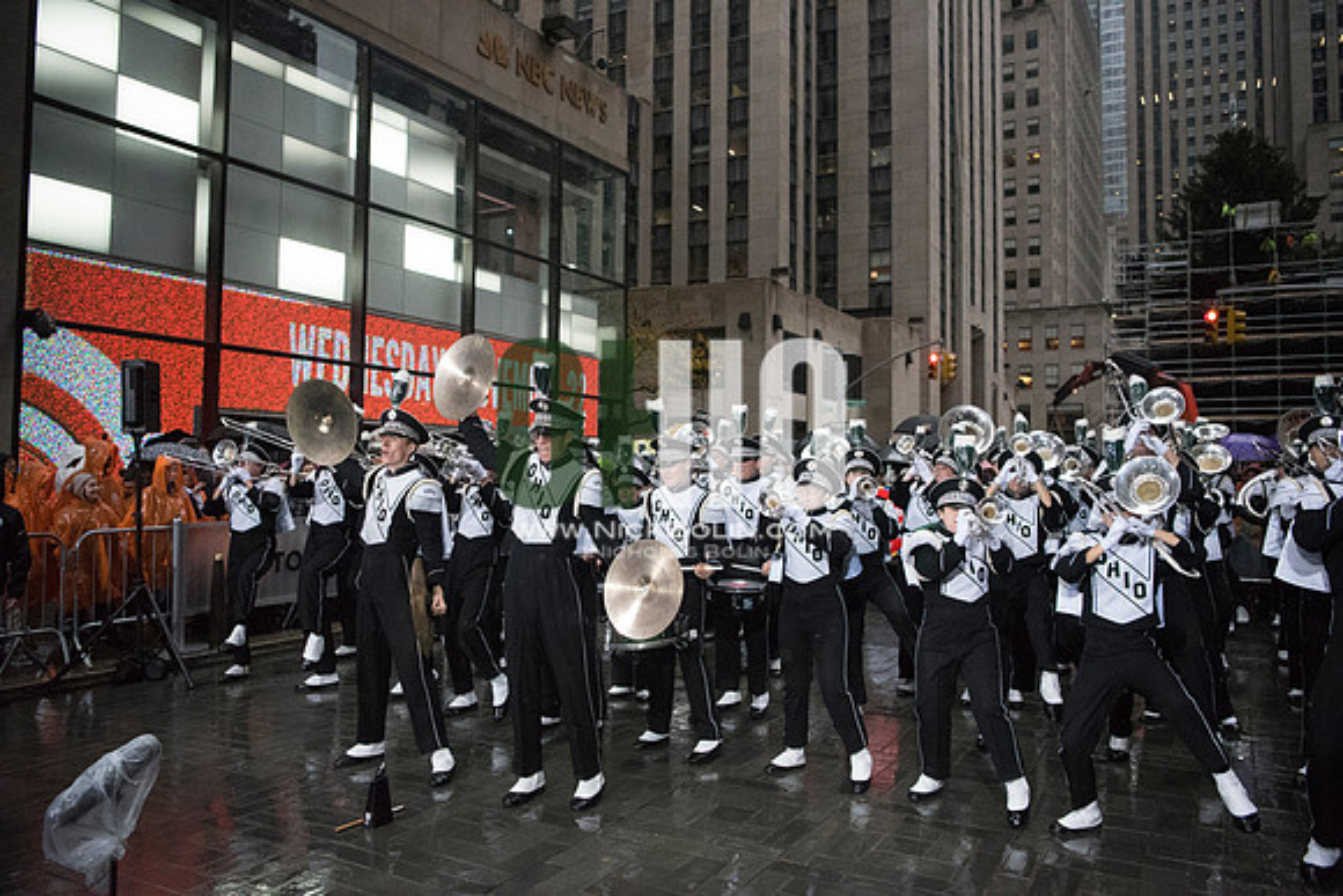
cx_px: 672
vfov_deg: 46.4
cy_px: 448
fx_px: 1045
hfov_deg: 65.5
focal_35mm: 28
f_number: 2.8
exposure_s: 1/4000
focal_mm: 28
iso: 10000
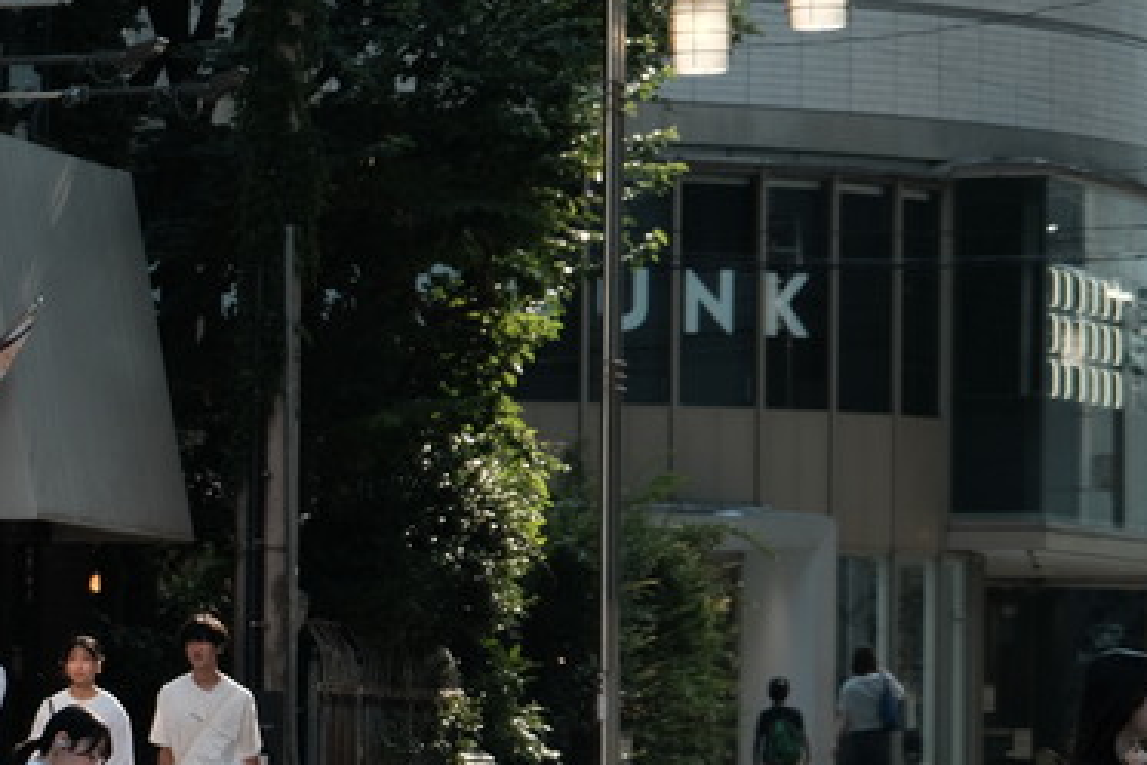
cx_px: 6
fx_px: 8000
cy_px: 783
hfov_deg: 8.2
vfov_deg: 5.5
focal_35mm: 251
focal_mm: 80
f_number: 4
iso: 400
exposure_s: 1/950
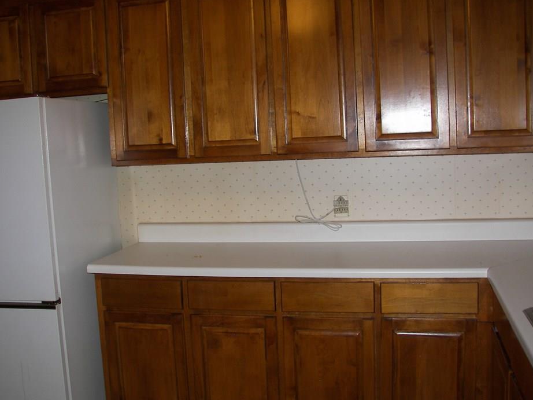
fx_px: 616
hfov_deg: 46.8
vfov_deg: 35.9
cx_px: 250
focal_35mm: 40
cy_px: 201
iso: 50
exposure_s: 1/30
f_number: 2.8
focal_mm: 6
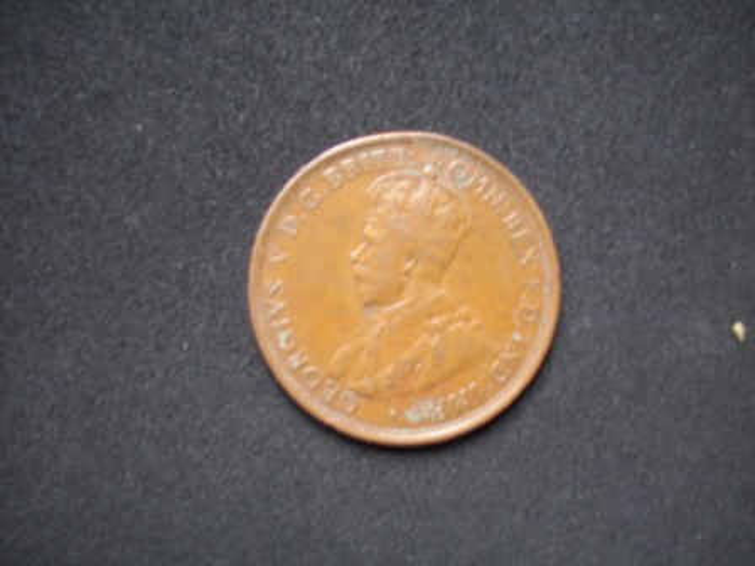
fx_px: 742
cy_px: 283
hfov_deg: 54.0
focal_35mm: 34
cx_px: 378
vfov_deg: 41.8
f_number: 2.9
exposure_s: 1/8
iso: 160
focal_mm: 5.7
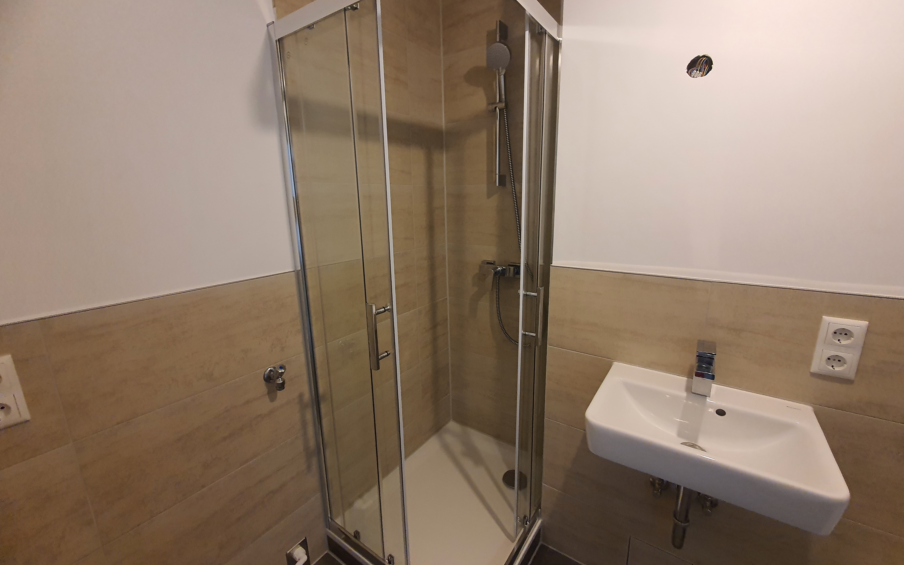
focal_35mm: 14
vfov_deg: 78.6
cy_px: 281
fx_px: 345
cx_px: 457
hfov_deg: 105.3
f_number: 2.2
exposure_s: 1/33
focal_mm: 1.8
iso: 320
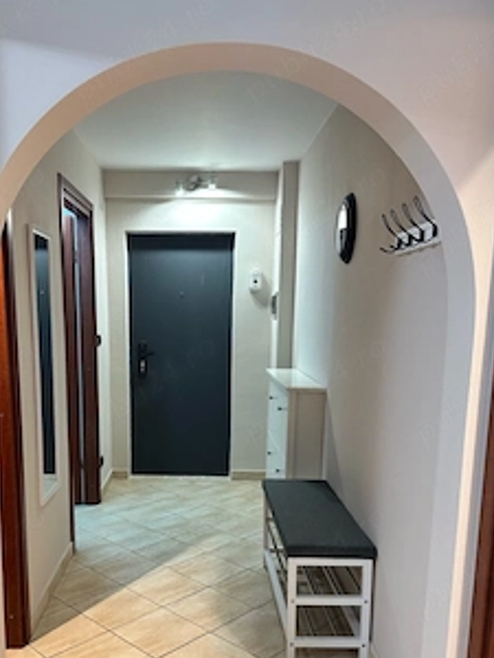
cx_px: 189
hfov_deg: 43.8
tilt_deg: -9.7
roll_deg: -0.7
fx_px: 609
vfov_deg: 56.1
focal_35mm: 32
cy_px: 417
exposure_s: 1/50
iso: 200
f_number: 1.78
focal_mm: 6.86
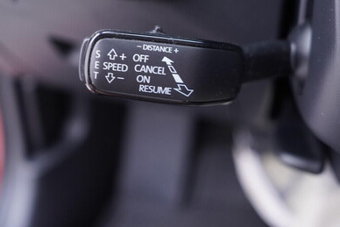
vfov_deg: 26.4
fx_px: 482
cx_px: 183
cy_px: 81
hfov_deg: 38.8
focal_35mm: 51
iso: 500
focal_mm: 24
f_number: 2.8
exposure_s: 1/40
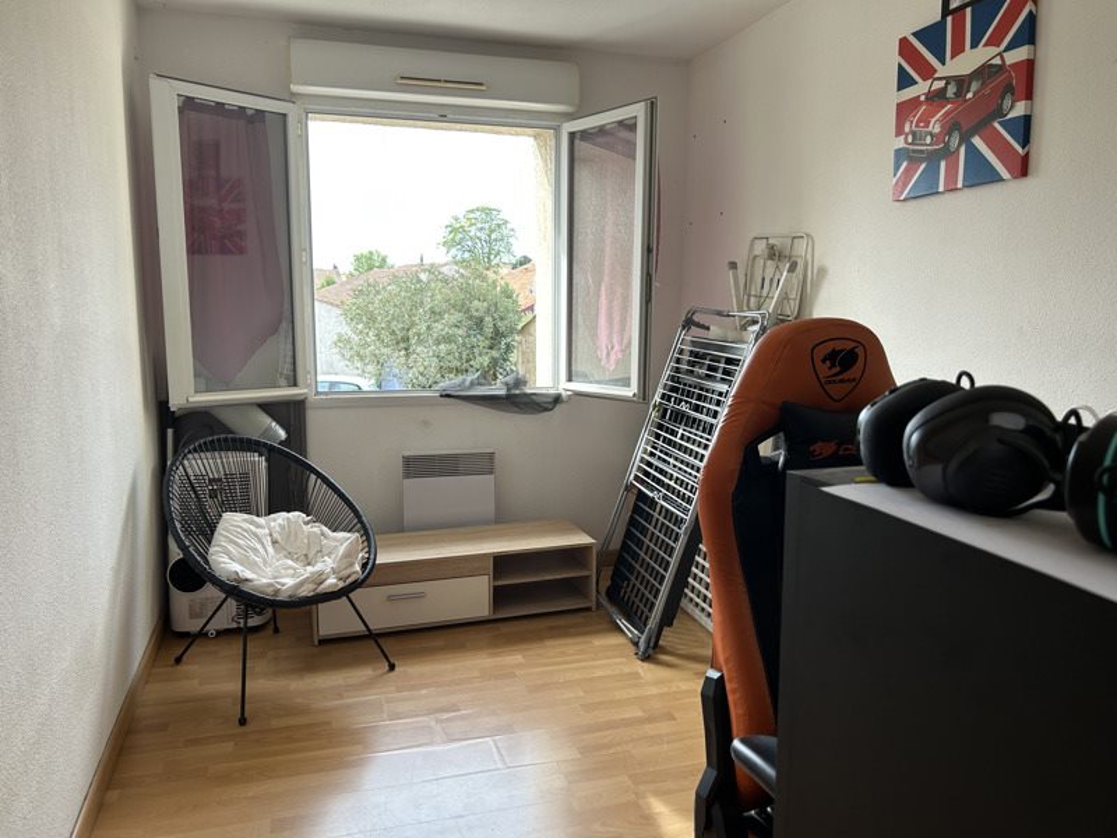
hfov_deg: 67.3
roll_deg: -0.5
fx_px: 839
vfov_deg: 53.1
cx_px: 558
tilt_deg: -7.4
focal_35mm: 26
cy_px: 419
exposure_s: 1/180
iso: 40
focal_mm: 5.7
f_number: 1.5
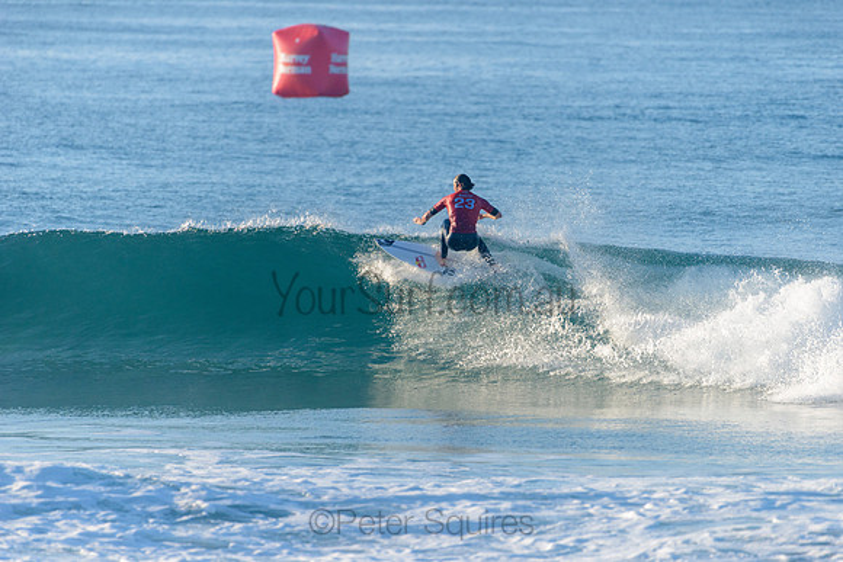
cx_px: 422
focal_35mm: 500
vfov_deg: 2.8
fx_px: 11713
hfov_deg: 4.1
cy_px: 281
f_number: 5.6
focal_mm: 500
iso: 360
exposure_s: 1/2000
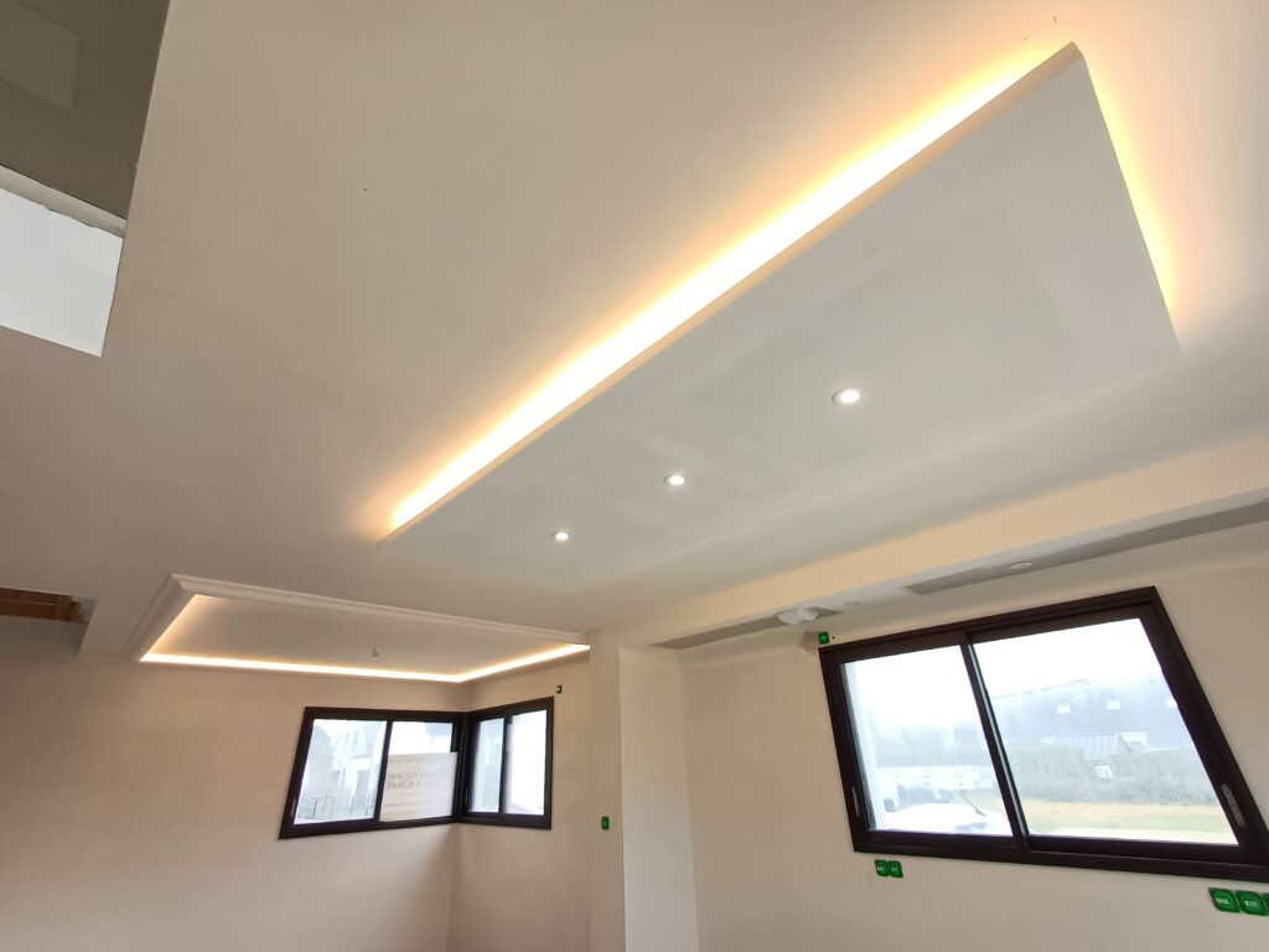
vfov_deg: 78.1
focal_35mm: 16
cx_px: 634
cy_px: 476
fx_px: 587
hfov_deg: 94.5
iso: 64
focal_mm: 1.64
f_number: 2.2
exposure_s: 1/100
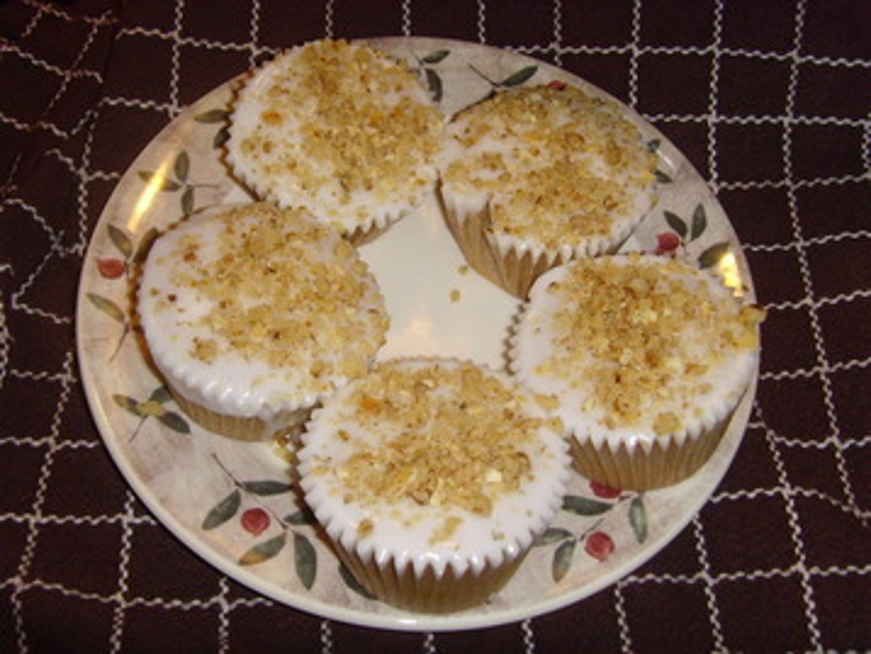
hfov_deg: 47.8
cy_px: 327
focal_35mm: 39
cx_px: 436
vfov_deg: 36.9
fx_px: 982
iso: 200
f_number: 3.5
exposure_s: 1/45
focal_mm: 6.6
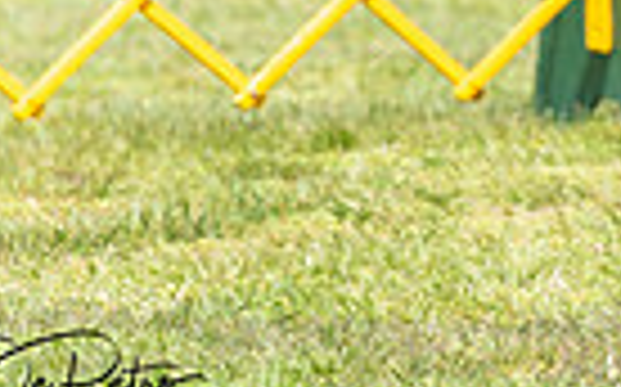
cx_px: 1104
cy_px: -519
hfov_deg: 2.2
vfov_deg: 1.4
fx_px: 16048
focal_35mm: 949
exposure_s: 1/640
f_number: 4.5
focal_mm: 187
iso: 100
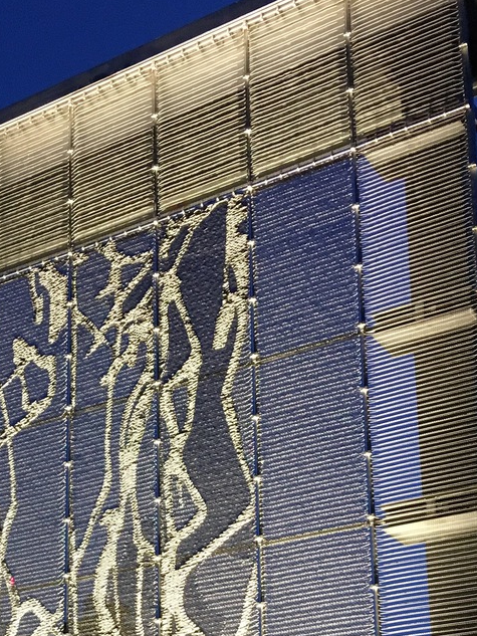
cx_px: 163
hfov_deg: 22.2
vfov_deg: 28.0
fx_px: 1212
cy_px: 606
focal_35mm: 66
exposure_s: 1/20
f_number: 2.2
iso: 200
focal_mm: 4.15
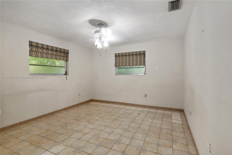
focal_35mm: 17
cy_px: 78
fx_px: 110
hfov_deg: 93.3
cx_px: 116
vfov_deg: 70.4
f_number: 8
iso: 200
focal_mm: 17
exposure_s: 1/2
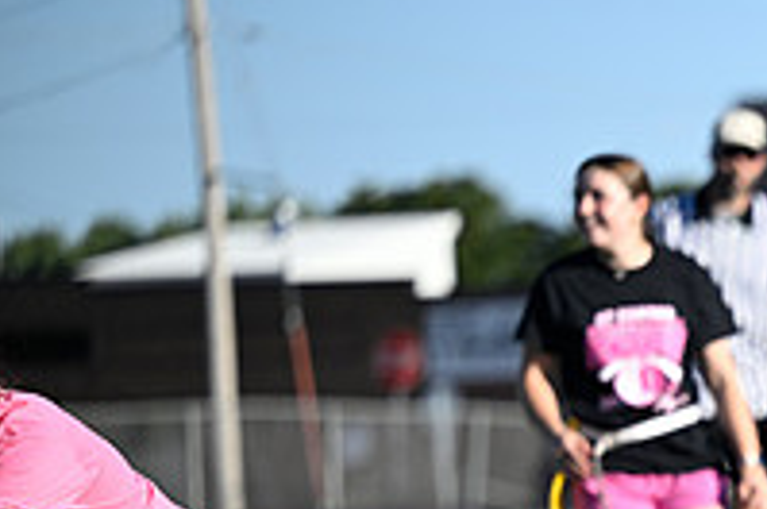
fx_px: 8700
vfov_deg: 3.3
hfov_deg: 5.0
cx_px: 1083
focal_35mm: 409
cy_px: 715
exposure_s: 1/2000
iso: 160
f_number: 3.2
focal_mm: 140
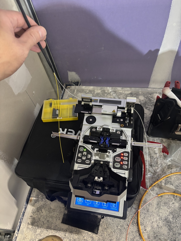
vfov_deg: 67.3
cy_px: 120
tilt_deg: -59.4
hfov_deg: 53.1
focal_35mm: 26
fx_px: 181
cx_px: 90
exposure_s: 1/40
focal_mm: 5.96
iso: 400
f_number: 1.6
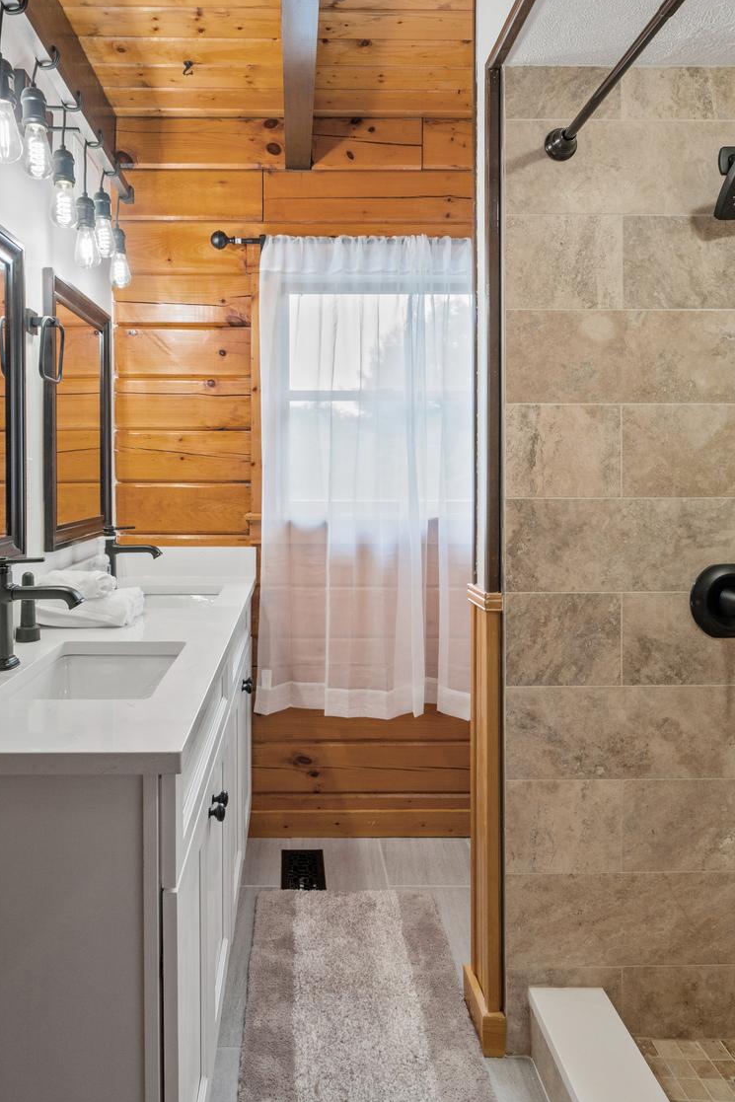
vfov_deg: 77.8
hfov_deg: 56.8
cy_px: 449
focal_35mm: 22
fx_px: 673
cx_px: 293
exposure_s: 1/10
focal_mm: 16
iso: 320
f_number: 8
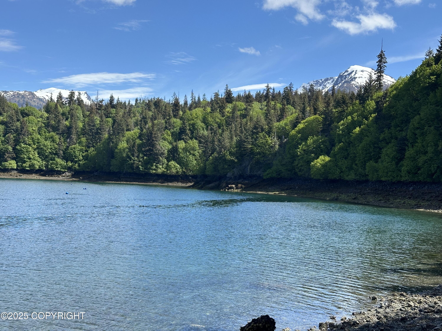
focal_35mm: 48
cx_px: 221
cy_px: 166
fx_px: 613
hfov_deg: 39.7
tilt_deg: +1.8
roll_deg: -1.1
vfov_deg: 30.3
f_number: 1.78
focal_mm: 6.86
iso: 64
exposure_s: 1/3597
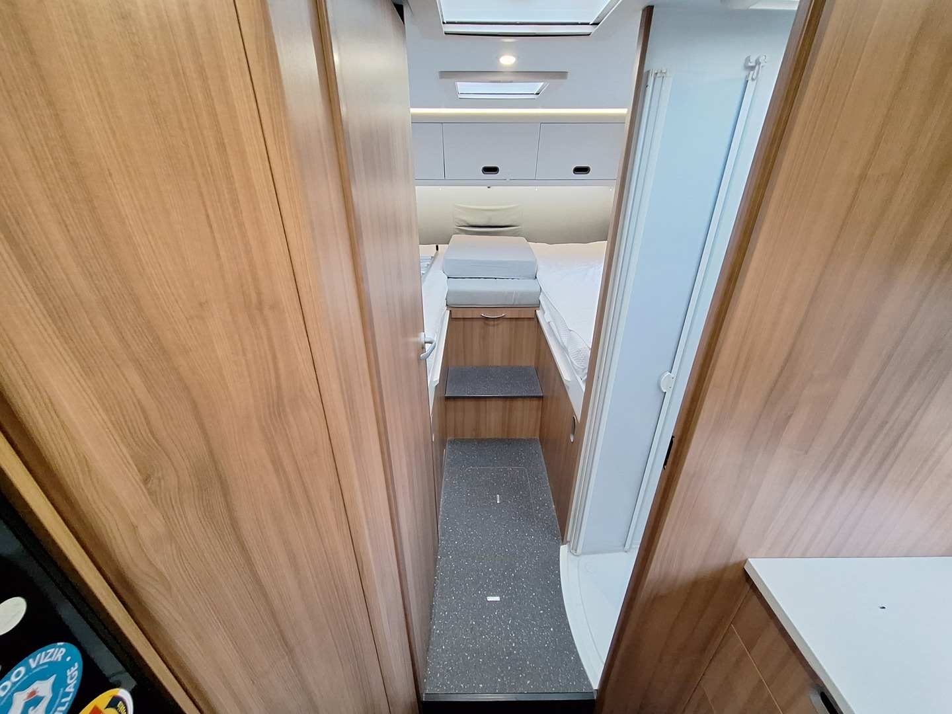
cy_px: 357
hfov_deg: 106.2
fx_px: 358
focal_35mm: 13
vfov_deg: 89.9
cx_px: 476
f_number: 2.2
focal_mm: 1.74
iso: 500
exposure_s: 1/20
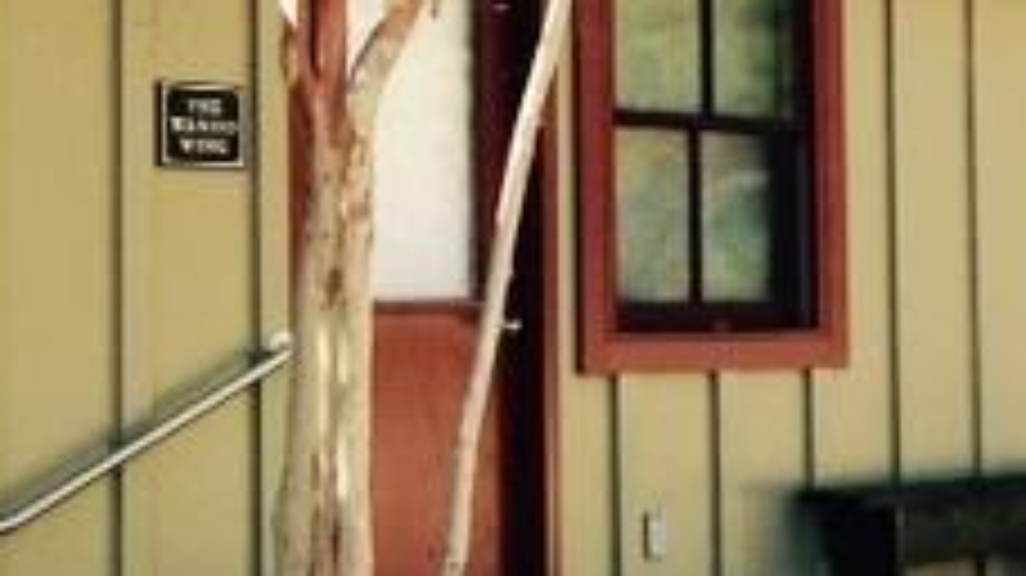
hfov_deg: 21.2
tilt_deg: +2.2
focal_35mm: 101
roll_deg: +0.1
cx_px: 522
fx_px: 2746
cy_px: 166
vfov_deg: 11.9
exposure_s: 1/313
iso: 50
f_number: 2.4
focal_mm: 4.12
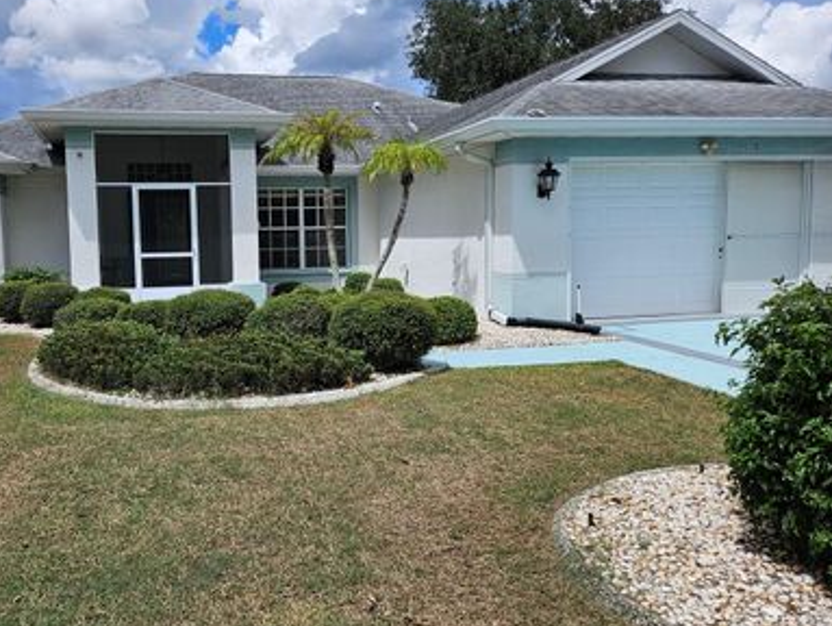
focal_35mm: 30
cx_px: 298
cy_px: 303
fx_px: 722
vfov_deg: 46.9
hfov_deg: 58.9
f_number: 1.8
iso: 25
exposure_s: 1/3075
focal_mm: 5.4
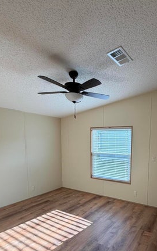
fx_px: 151
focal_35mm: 22
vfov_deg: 78.1
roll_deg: -0.8
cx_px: 115
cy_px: 158
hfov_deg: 52.9
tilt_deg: -6.6
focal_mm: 2.22
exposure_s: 1/121
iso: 64
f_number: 2.2
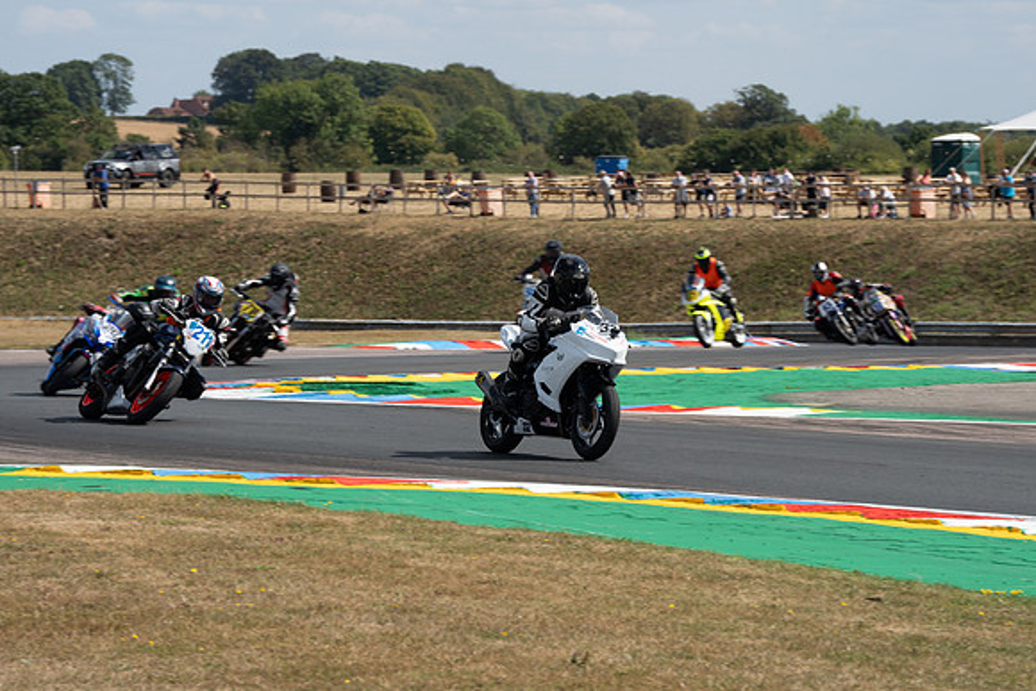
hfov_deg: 10.3
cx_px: 518
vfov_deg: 6.9
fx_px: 5757
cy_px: 346
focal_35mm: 200
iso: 250
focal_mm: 200
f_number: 11
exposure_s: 1/400
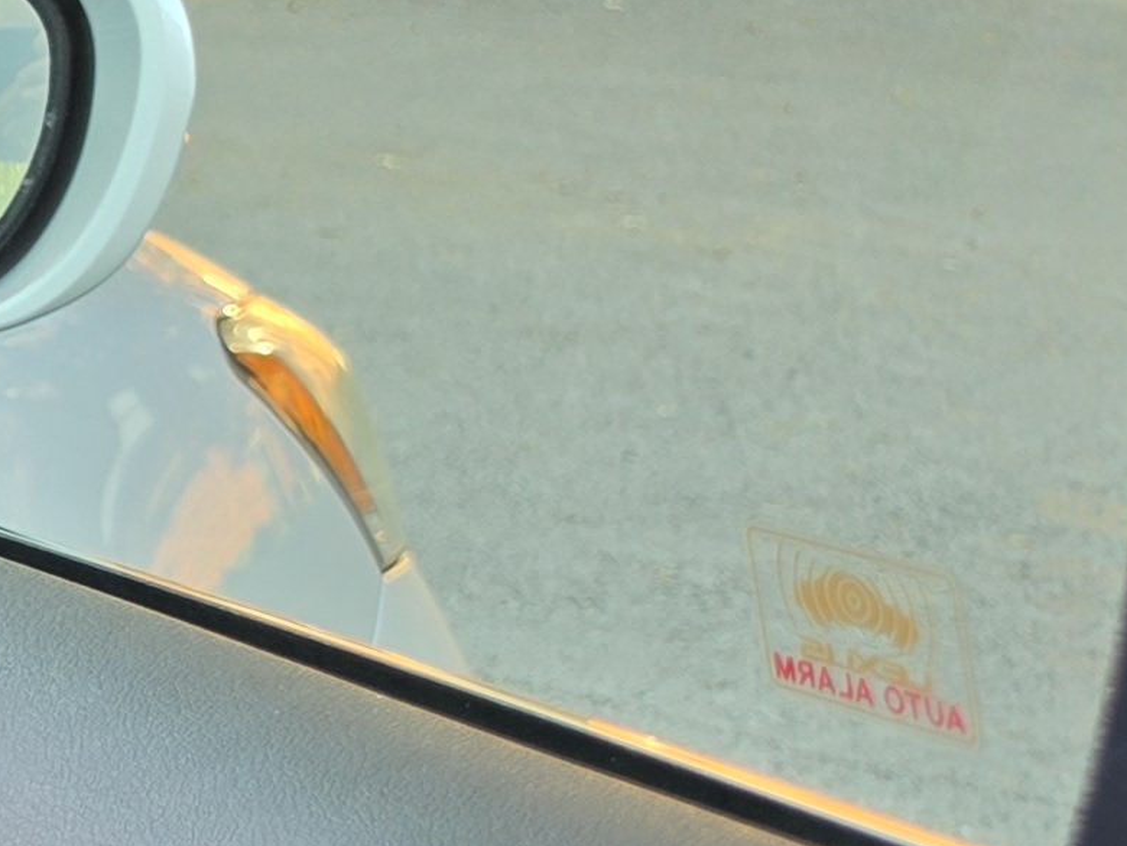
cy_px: 638
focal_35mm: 118
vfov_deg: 12.5
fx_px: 3842
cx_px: -1680
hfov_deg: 12.5
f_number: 1.4
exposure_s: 1/120
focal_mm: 6.5
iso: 25
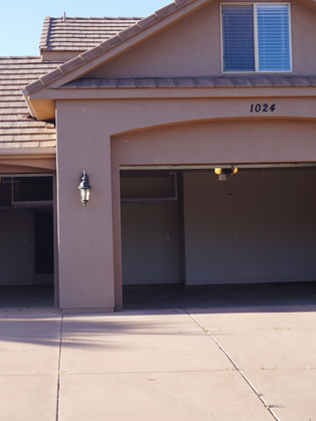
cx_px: 147
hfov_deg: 22.2
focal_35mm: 66
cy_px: 209
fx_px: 804
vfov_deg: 29.4
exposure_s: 1/80
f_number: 9
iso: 100
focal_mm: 30
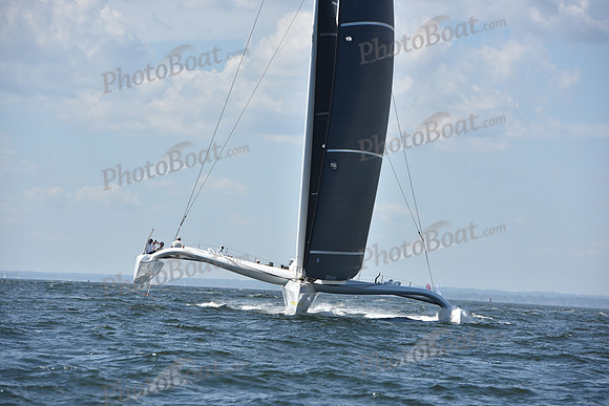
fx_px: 3384
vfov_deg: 6.9
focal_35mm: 200
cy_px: 203
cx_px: 304
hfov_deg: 10.3
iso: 320
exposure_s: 1/1250
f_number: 9
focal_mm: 200
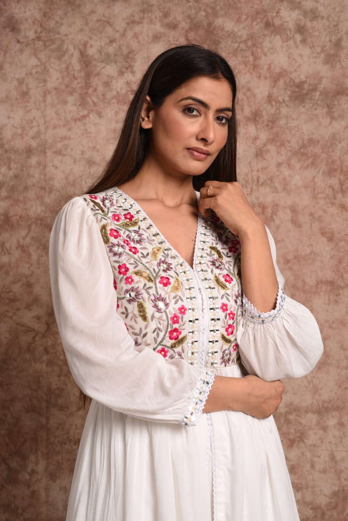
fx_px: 724
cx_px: 174
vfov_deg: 39.6
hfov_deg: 27.0
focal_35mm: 50
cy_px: 260
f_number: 11
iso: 80
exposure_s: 1/125
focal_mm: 50
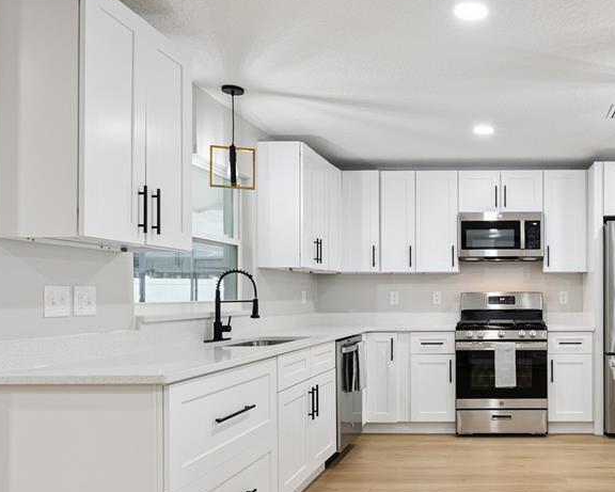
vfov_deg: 47.1
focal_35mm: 31
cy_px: 297
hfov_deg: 53.4
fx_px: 561
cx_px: 498
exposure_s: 1/6
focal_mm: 18.5
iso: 200
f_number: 9
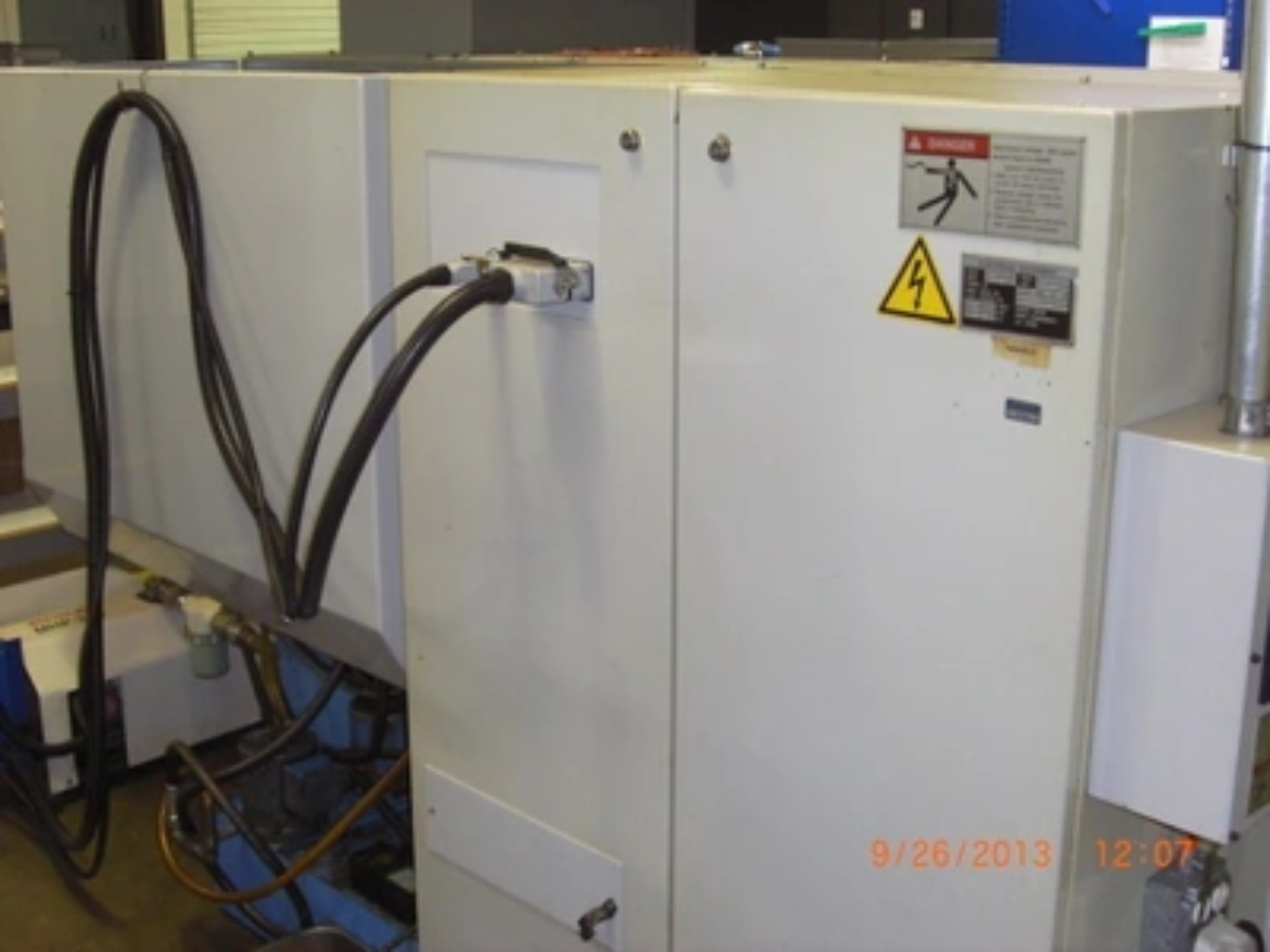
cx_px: 635
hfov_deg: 40.4
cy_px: 476
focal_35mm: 47
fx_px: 1724
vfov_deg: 30.9
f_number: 3
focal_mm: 7.6
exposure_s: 1/60
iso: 200
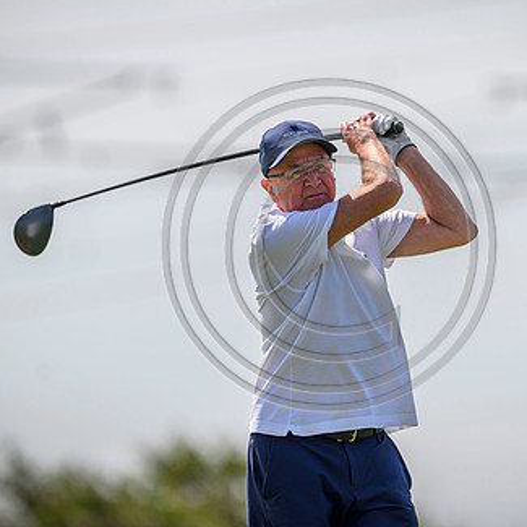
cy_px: 244
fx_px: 10438
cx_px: 328
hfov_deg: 2.9
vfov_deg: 2.9
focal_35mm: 606
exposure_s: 1/5000
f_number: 4
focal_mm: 400
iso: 500
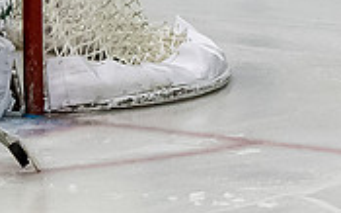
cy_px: 11
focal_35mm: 665
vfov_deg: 2.0
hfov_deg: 3.2
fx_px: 6174
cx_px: -10
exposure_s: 1/800
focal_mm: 80
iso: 2500
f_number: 4
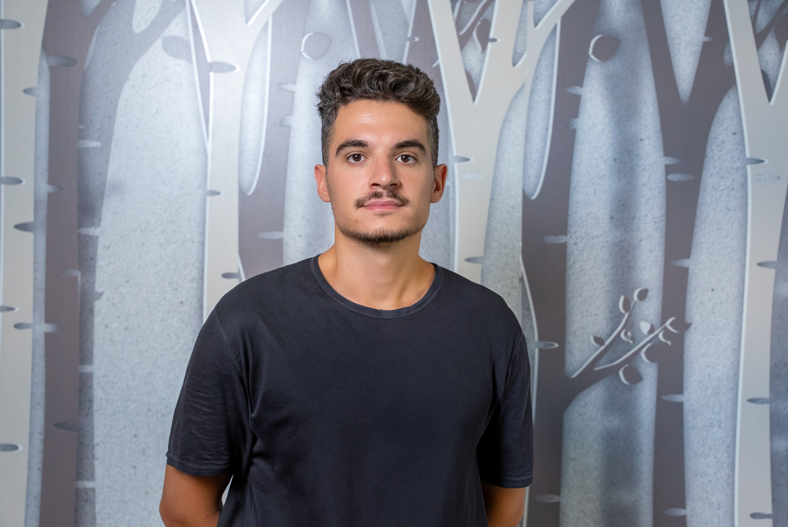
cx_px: 394
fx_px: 1121
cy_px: 264
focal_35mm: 51
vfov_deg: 26.4
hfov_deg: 38.7
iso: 2000
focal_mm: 51.2
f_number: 5.6
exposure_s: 1/160
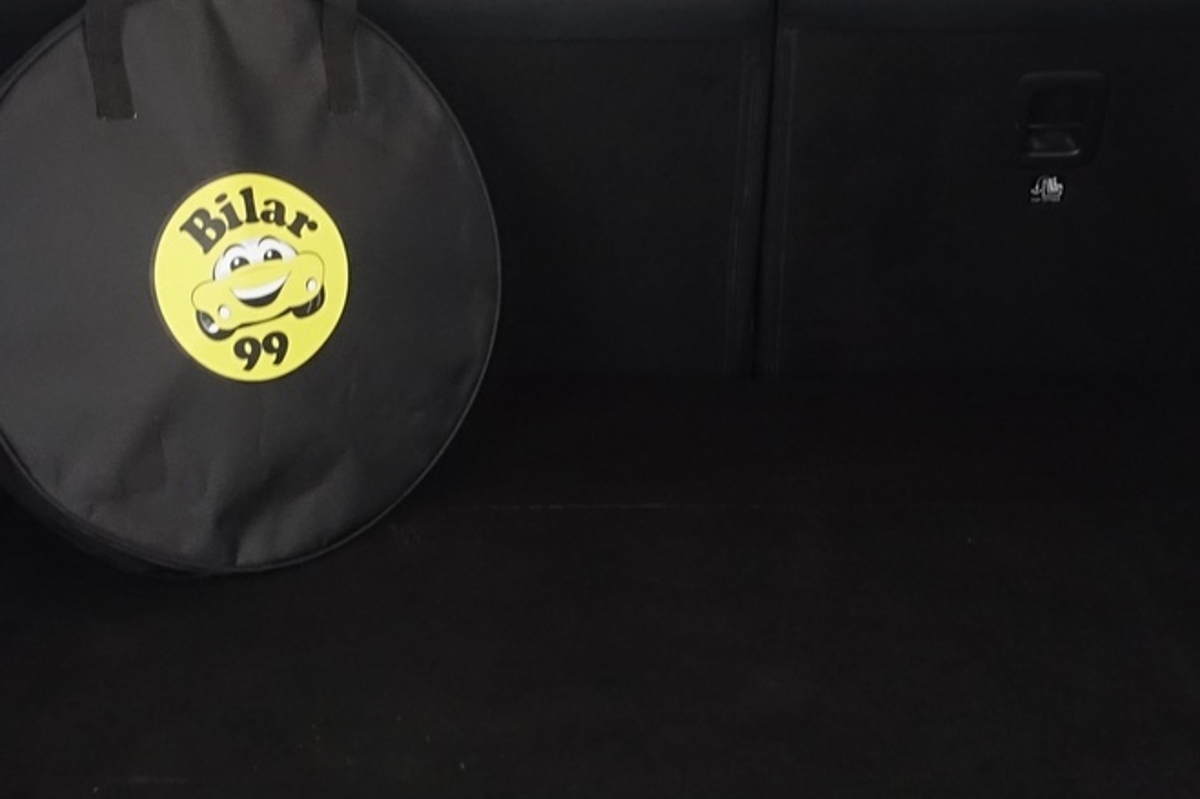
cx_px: 641
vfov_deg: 23.0
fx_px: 1966
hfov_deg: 33.9
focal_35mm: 59
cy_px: 368
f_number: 2.5
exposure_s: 1/25
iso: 1000
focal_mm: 8.8
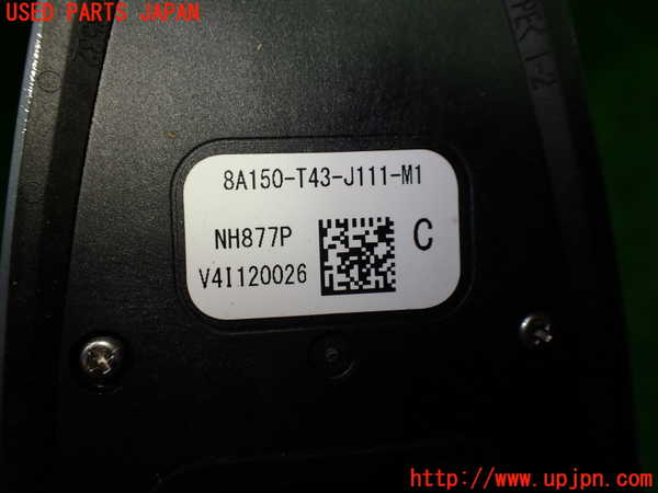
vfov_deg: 46.8
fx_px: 570
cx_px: 329
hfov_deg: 60.0
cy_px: 246
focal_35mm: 30
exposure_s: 1/200
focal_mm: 5.4
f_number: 2.3
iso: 100
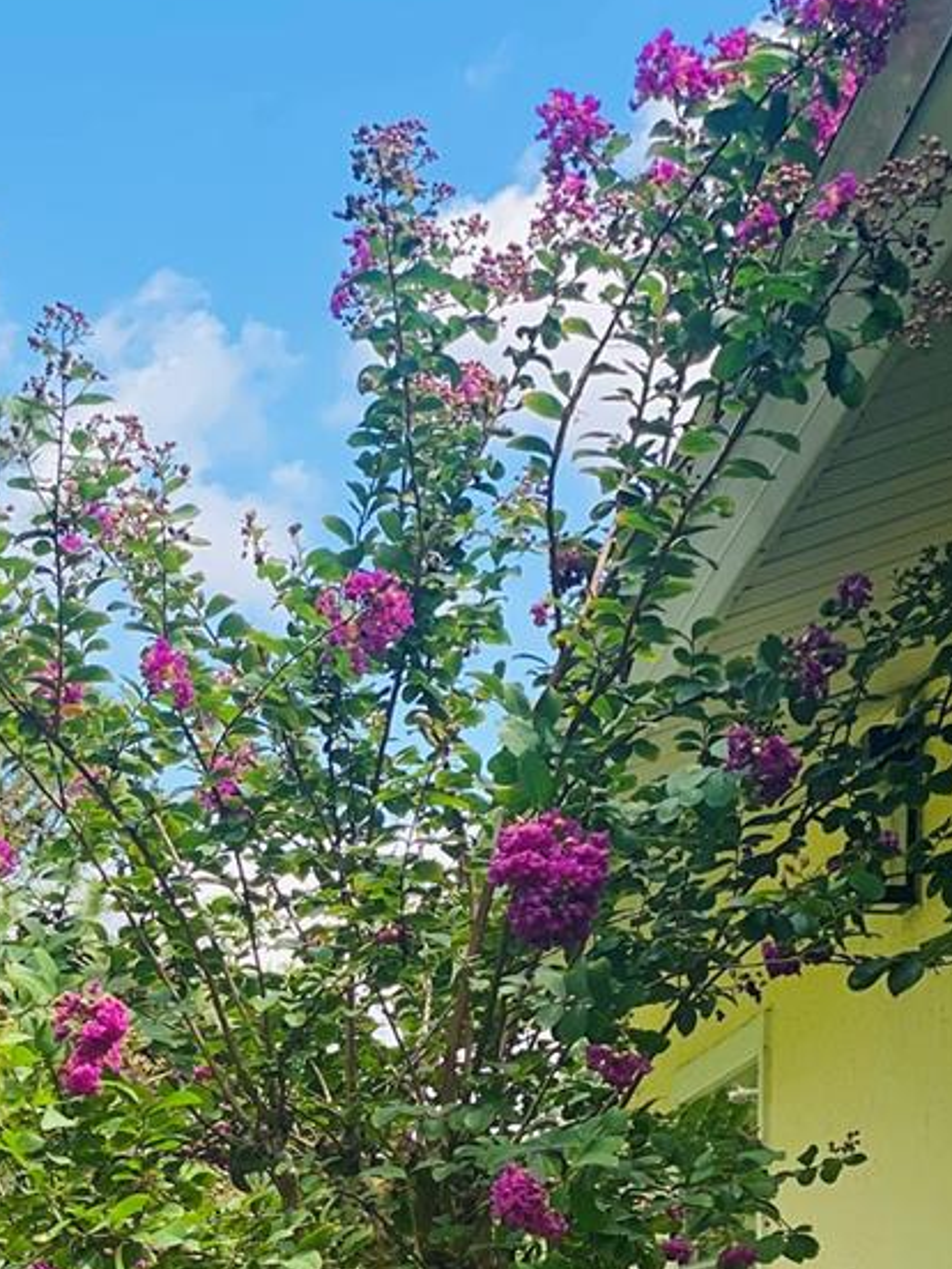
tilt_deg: +2.5
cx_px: -60
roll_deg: -1.5
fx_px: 4144
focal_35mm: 113
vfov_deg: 16.9
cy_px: 1343
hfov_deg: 12.9
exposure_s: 1/424
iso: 20
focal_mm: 6
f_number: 2
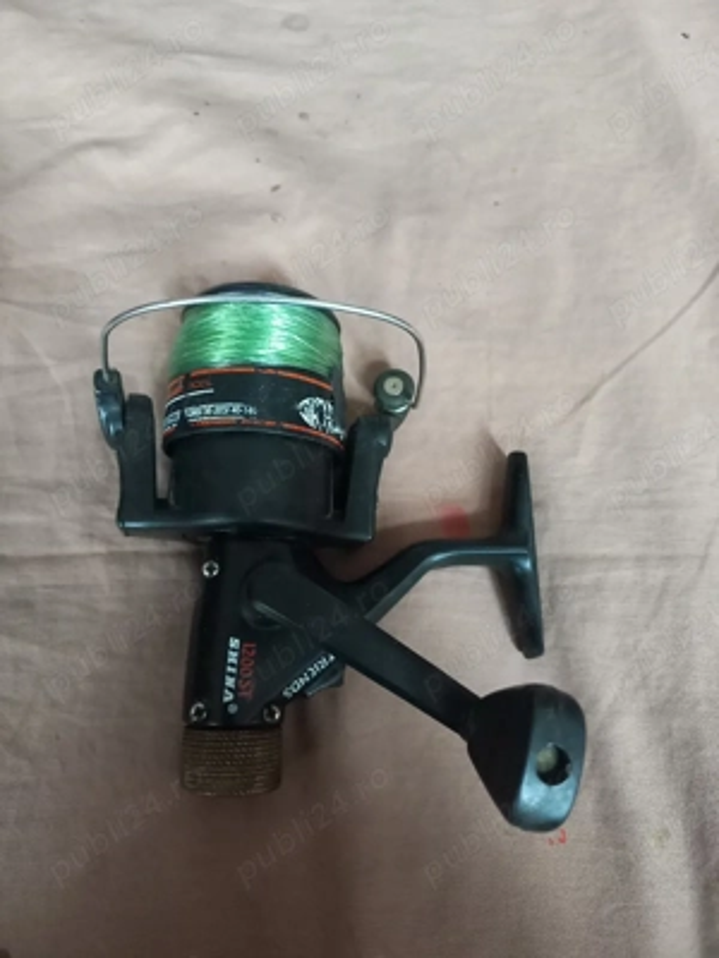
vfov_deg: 69.4
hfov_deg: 54.9
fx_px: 692
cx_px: 360
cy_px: 479
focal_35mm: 25
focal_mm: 4.65
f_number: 1.8
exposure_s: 1/20
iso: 800
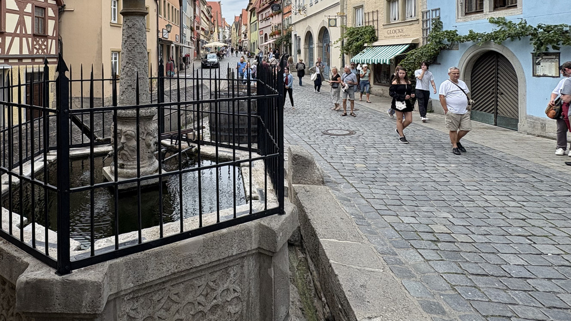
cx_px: 199
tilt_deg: +0.8
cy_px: 54
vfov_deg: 46.3
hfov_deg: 76.6
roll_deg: +0.5
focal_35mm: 23
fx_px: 348
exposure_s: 1/756
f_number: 2.2
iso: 64
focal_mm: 2.22
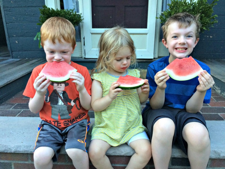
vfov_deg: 48.2
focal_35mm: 29
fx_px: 188
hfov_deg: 61.7
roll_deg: +1.5
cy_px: 84
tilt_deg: -16.7
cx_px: 112
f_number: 2.2
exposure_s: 1/30
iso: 64
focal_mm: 4.15
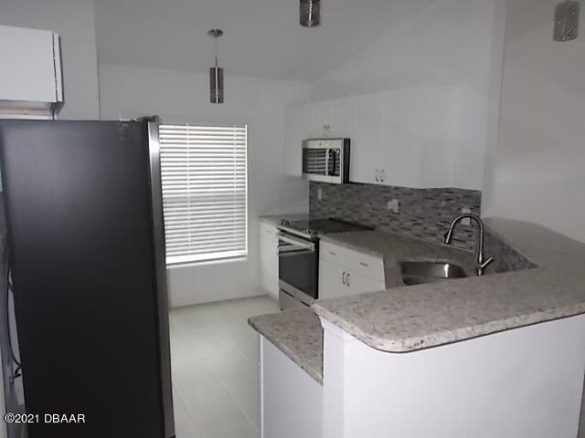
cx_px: 292
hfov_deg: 60.0
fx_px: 507
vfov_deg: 46.8
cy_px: 219
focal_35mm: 30
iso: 200
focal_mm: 5.3
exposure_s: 1/25
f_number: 3.4
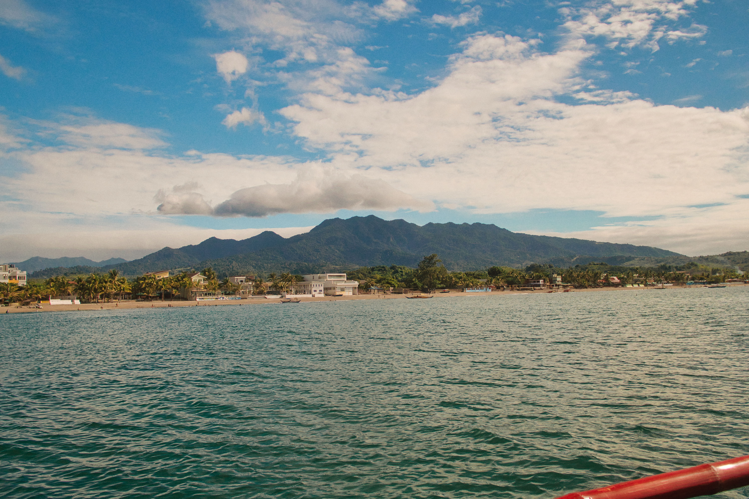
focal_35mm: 36
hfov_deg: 53.1
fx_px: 749
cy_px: 250
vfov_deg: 36.9
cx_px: 374
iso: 320
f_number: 4.5
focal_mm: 24
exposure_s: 1/4000
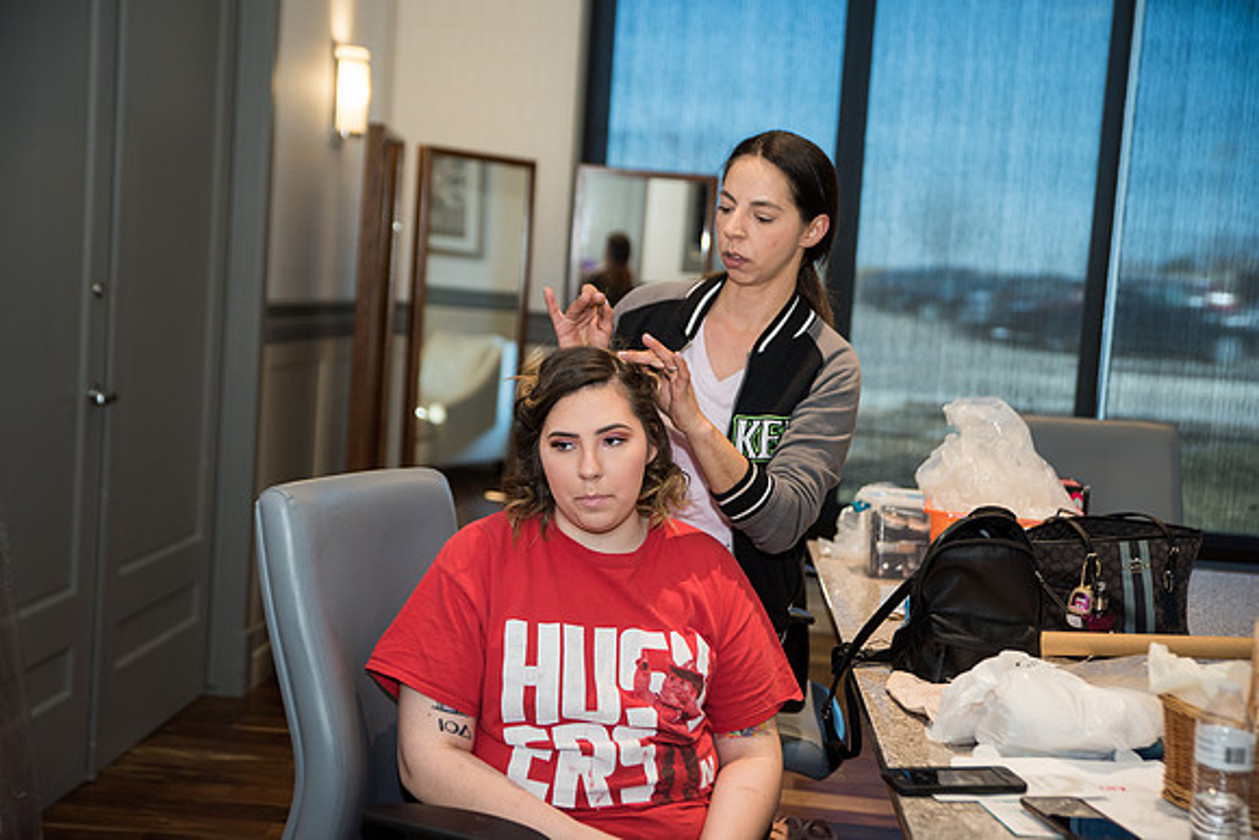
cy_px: 420
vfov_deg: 28.1
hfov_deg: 41.1
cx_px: 630
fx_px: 1679
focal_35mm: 48
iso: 400
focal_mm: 48
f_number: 2.8
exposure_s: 1/100
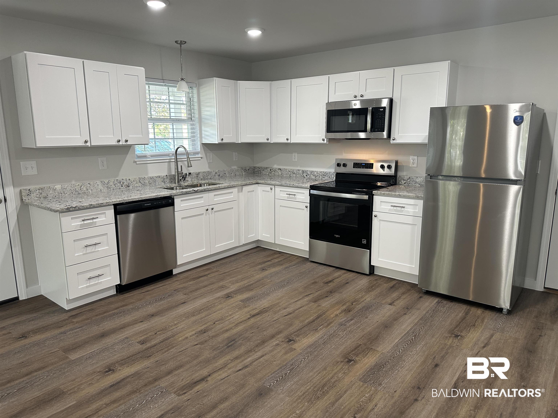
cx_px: 279
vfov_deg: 56.8
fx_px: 387
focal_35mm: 24
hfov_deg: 71.6
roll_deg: +0.5
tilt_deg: -10.4
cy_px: 209
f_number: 1.78
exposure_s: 1/60
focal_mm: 6.86
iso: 160
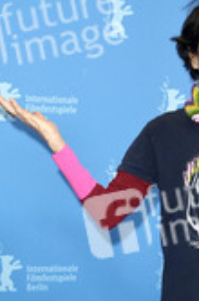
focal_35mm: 135
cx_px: 228
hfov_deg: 10.0
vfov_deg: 14.9
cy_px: 306
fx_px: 1124
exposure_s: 1/250
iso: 1000
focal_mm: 56
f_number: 9
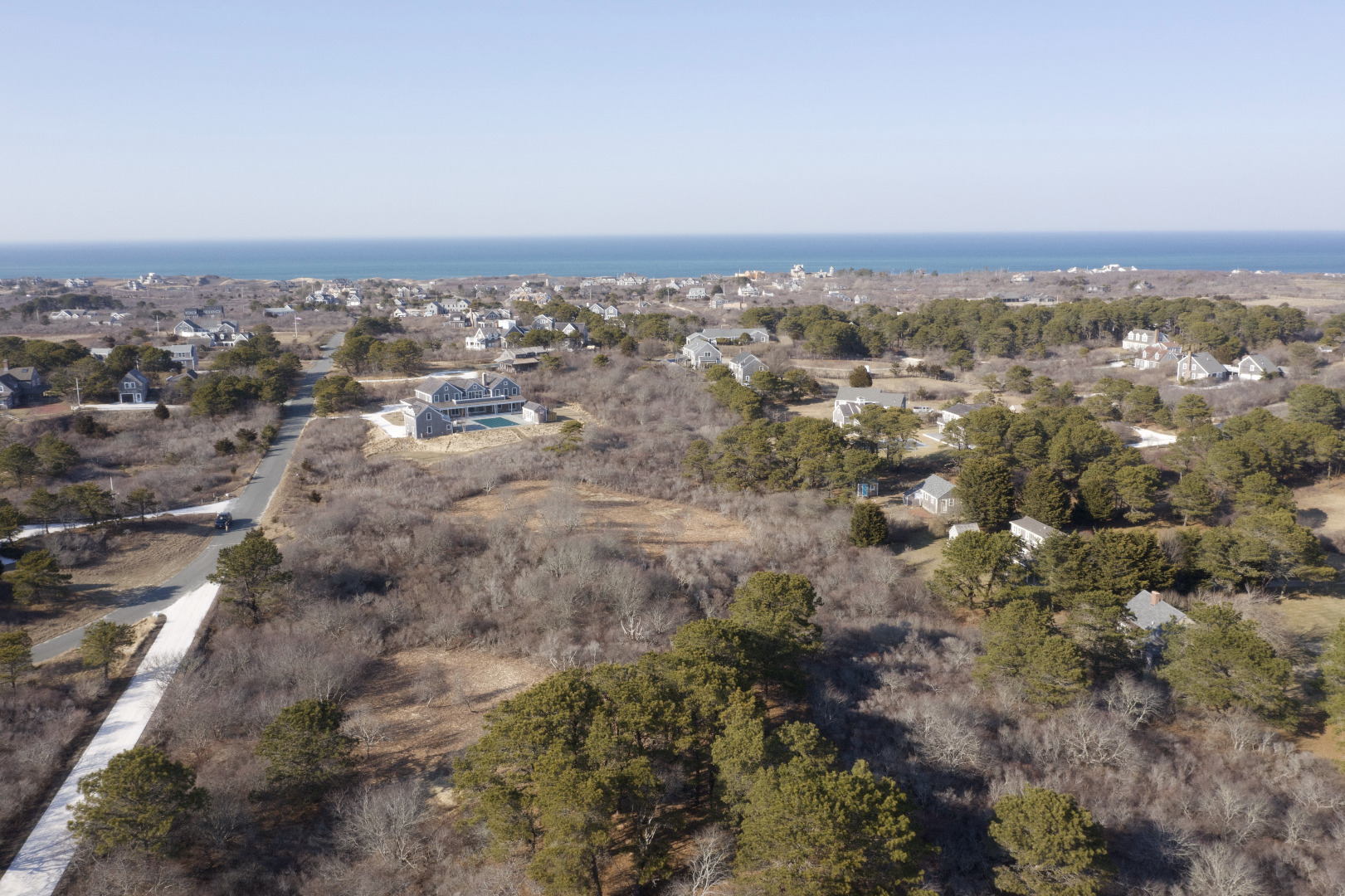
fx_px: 1046
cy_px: 448
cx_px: 672
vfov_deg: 46.4
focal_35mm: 28
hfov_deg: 65.5
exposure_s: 1/80
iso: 100
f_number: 11
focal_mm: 10.26
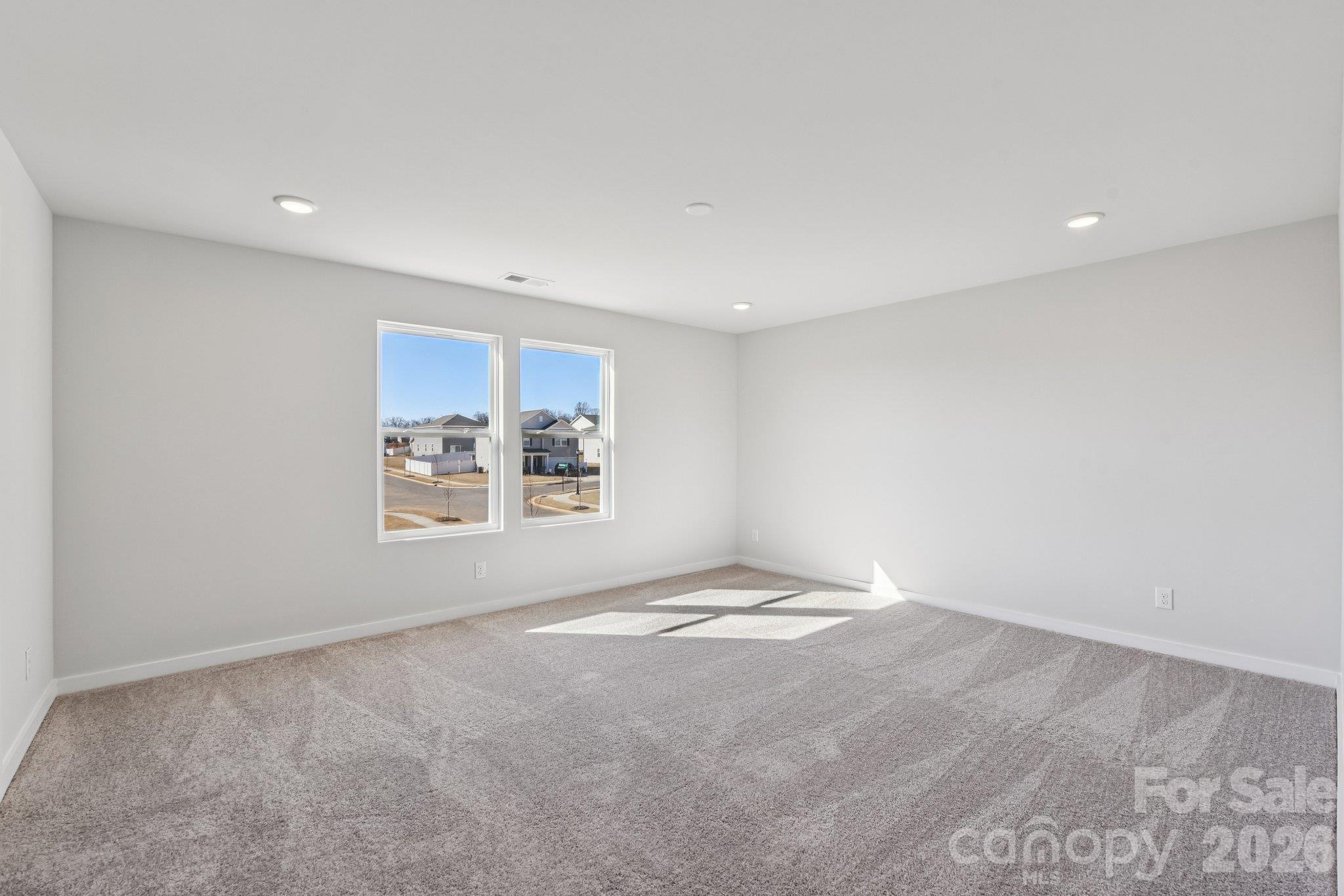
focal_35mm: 15
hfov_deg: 100.4
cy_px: 448
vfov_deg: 77.3
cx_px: 672
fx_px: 560
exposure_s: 1/160
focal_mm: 15
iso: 200
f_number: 8
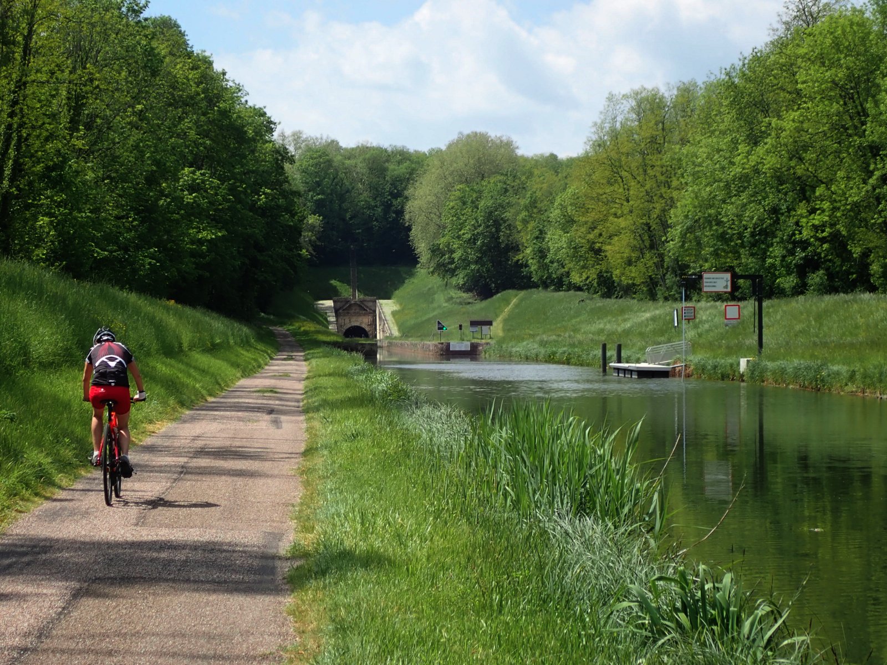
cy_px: 332
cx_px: 444
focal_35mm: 100
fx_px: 2562
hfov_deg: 19.6
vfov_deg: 14.8
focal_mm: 18
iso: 100
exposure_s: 1/320
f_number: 4.9
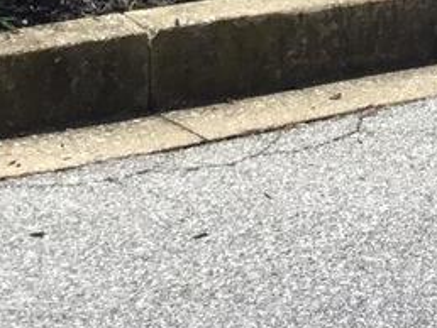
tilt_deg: -3.6
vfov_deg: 7.9
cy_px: -495
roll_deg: +0.9
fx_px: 2186
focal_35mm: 173
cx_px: 716
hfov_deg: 10.9
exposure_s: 1/1253
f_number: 2.4
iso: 25
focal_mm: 3.3
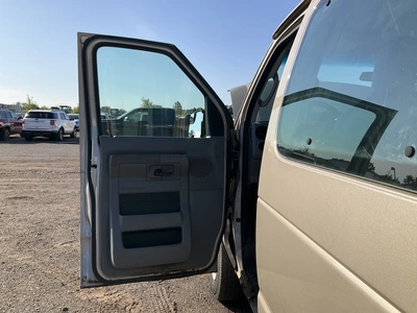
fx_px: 349
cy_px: 156
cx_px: 208
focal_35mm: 29
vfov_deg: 48.2
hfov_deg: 61.7
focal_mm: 3
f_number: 1.8
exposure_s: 1/1730
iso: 25
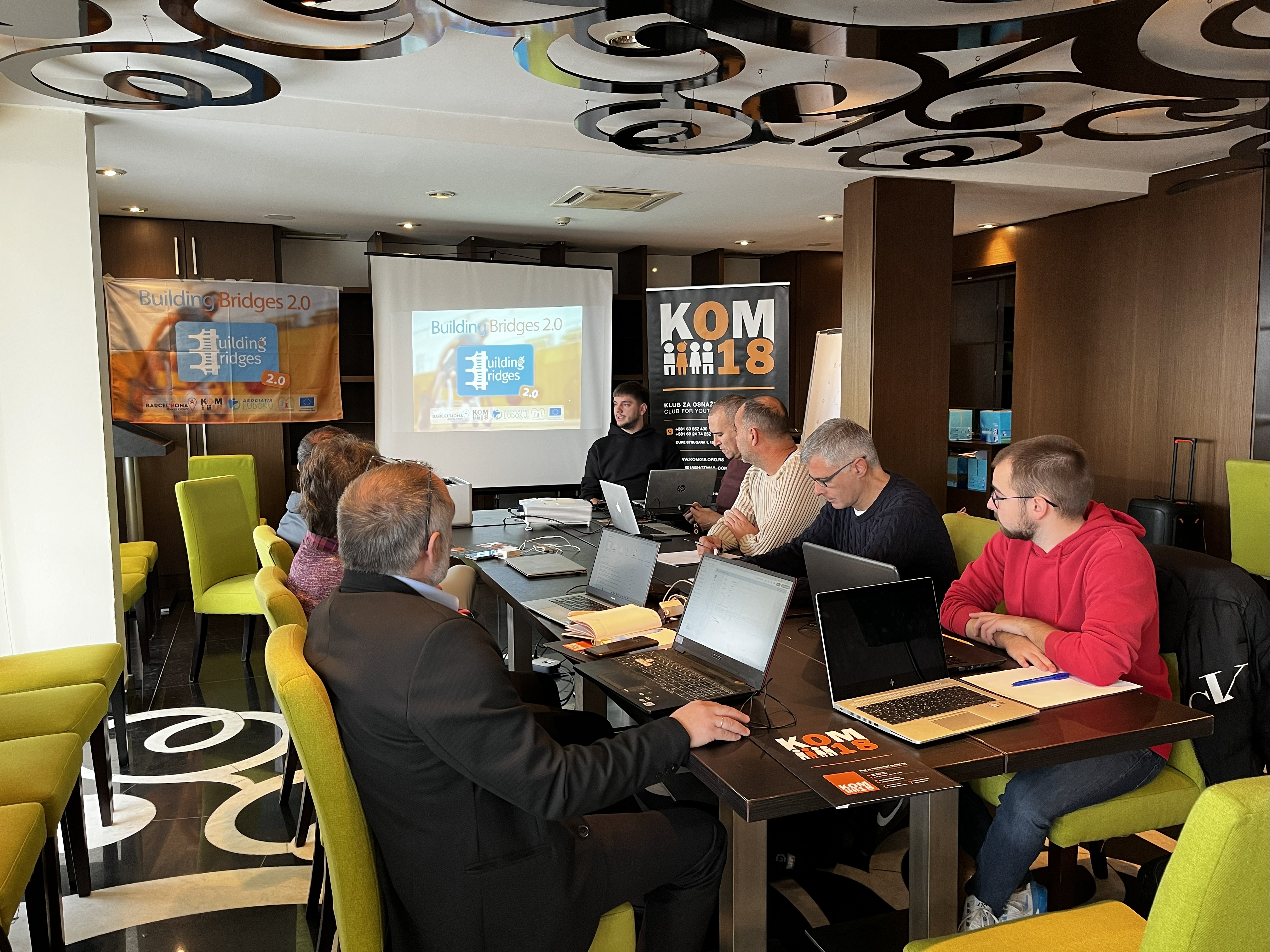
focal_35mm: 26
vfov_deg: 53.1
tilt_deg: -5.6
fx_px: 954
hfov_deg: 67.3
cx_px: 635
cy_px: 476
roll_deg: +0.7
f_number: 1.6
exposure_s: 1/50
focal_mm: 5.1
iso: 160
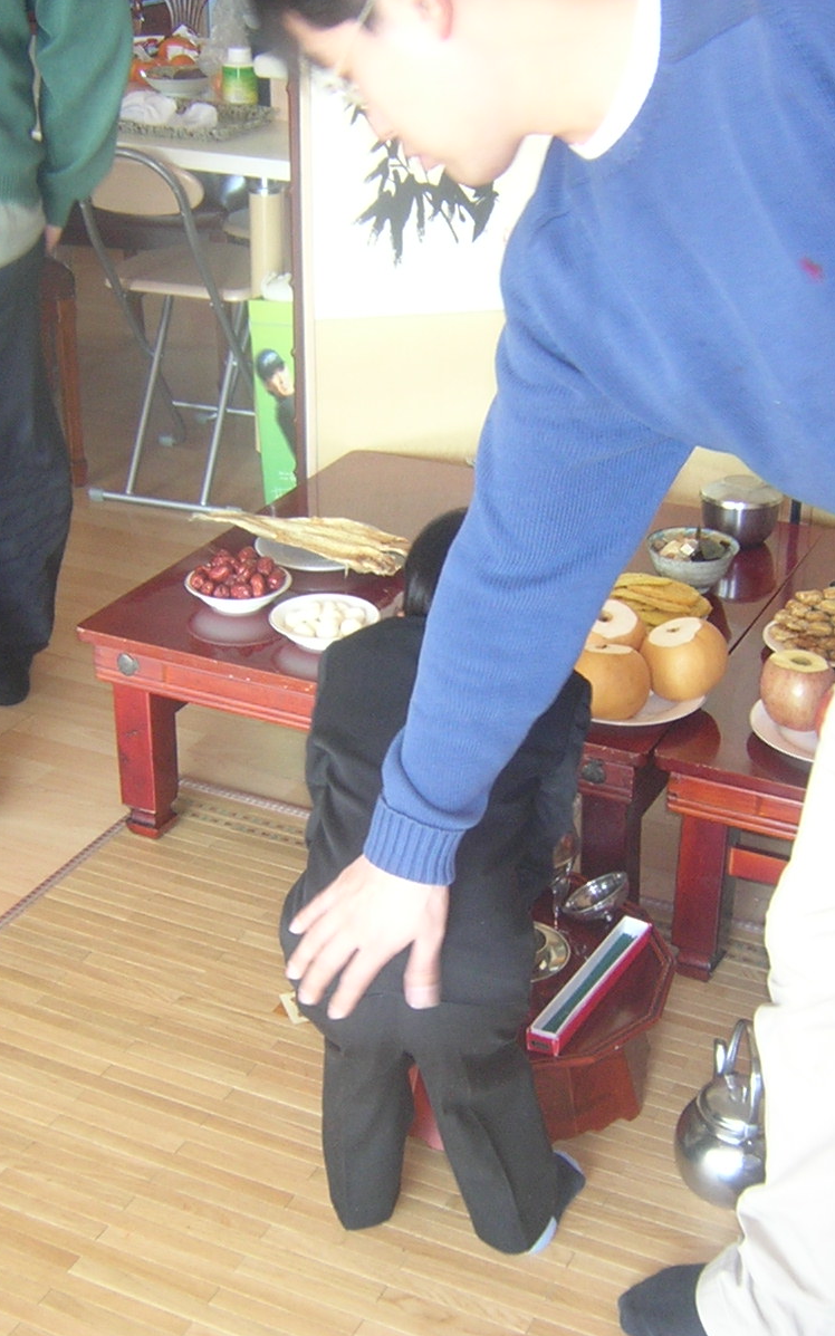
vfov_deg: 39.6
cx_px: 467
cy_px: 667
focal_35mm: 51
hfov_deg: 25.3
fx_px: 1857
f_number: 2.6
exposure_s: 1/30.2
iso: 201
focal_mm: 4.7
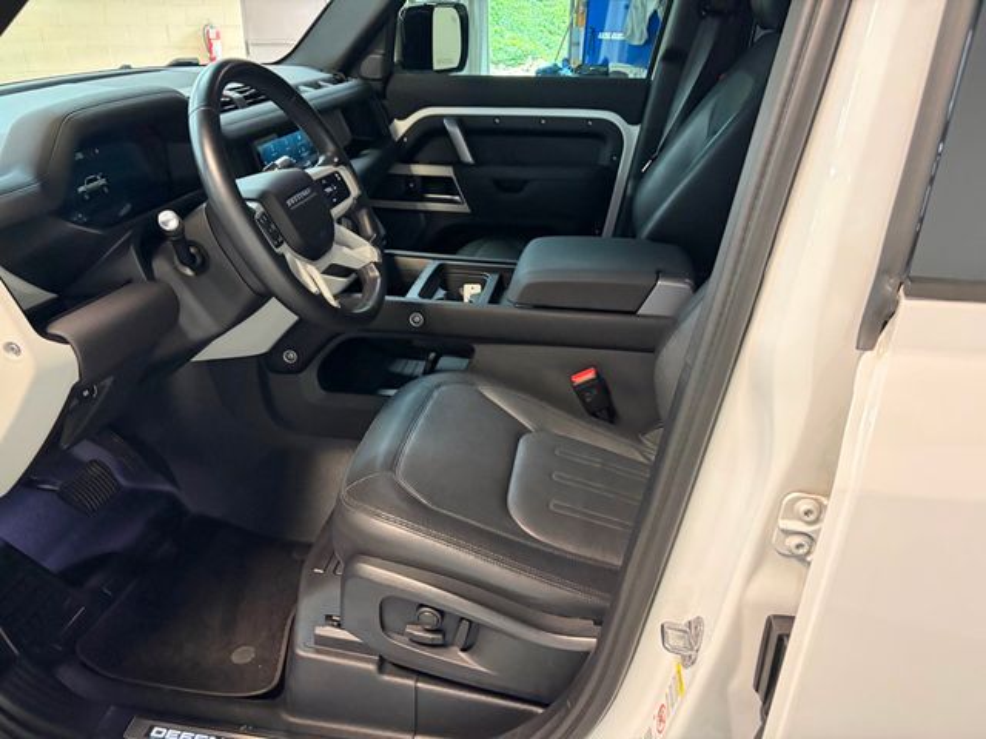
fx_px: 741
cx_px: 493
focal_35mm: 26
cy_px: 370
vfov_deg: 53.1
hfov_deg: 67.3
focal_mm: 5.96
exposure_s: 1/40
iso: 400
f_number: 1.6
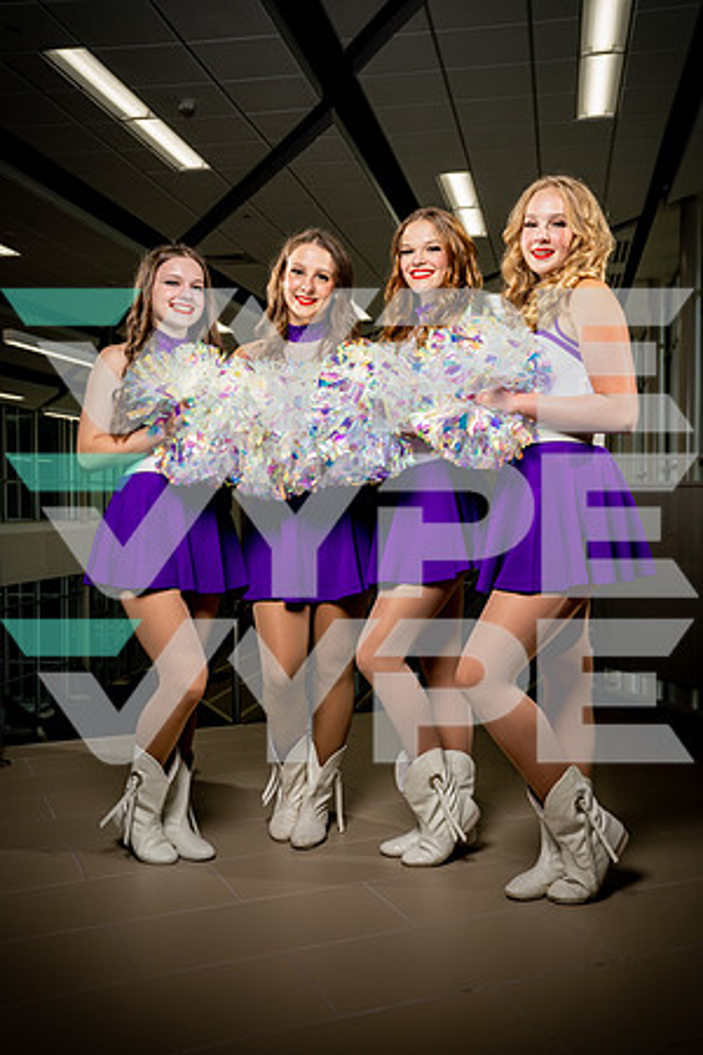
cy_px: 528
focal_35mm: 37
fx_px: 1084
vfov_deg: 51.9
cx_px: 352
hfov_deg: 35.9
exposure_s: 1/250
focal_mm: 37
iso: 400
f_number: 7.1
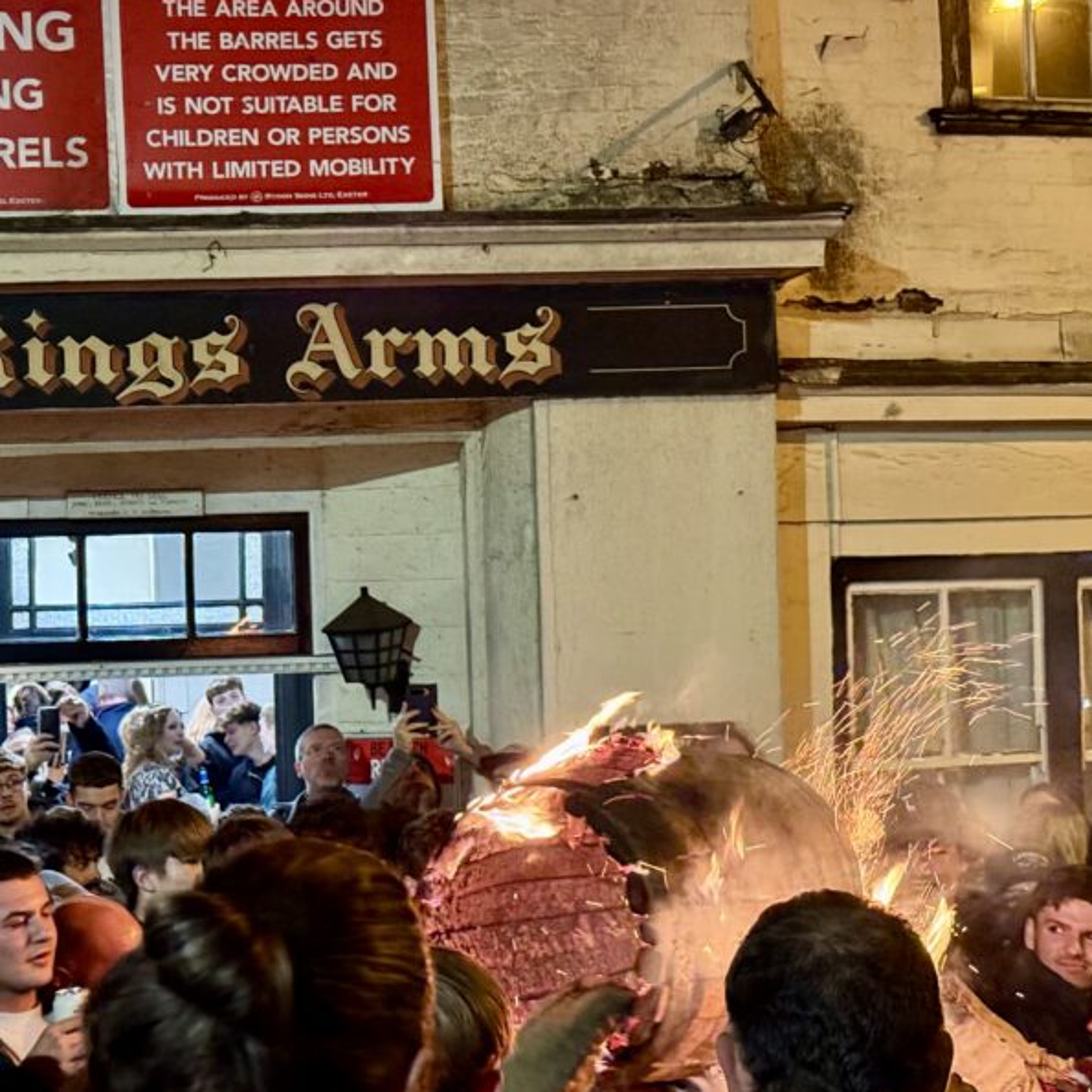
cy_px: 512
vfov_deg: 23.7
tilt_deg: +2.2
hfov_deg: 23.7
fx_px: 2605
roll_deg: +2.4
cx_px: 499
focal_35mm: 73
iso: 640
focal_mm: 6.76
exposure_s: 1/25
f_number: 1.78
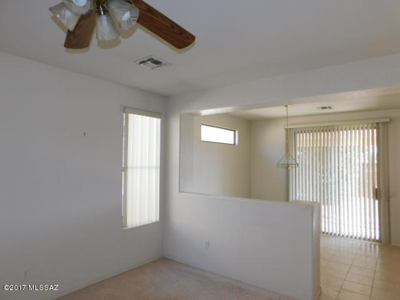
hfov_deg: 73.9
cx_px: 200
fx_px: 266
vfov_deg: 58.9
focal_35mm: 23
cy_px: 150
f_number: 3
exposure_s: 1/80
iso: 125
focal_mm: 4
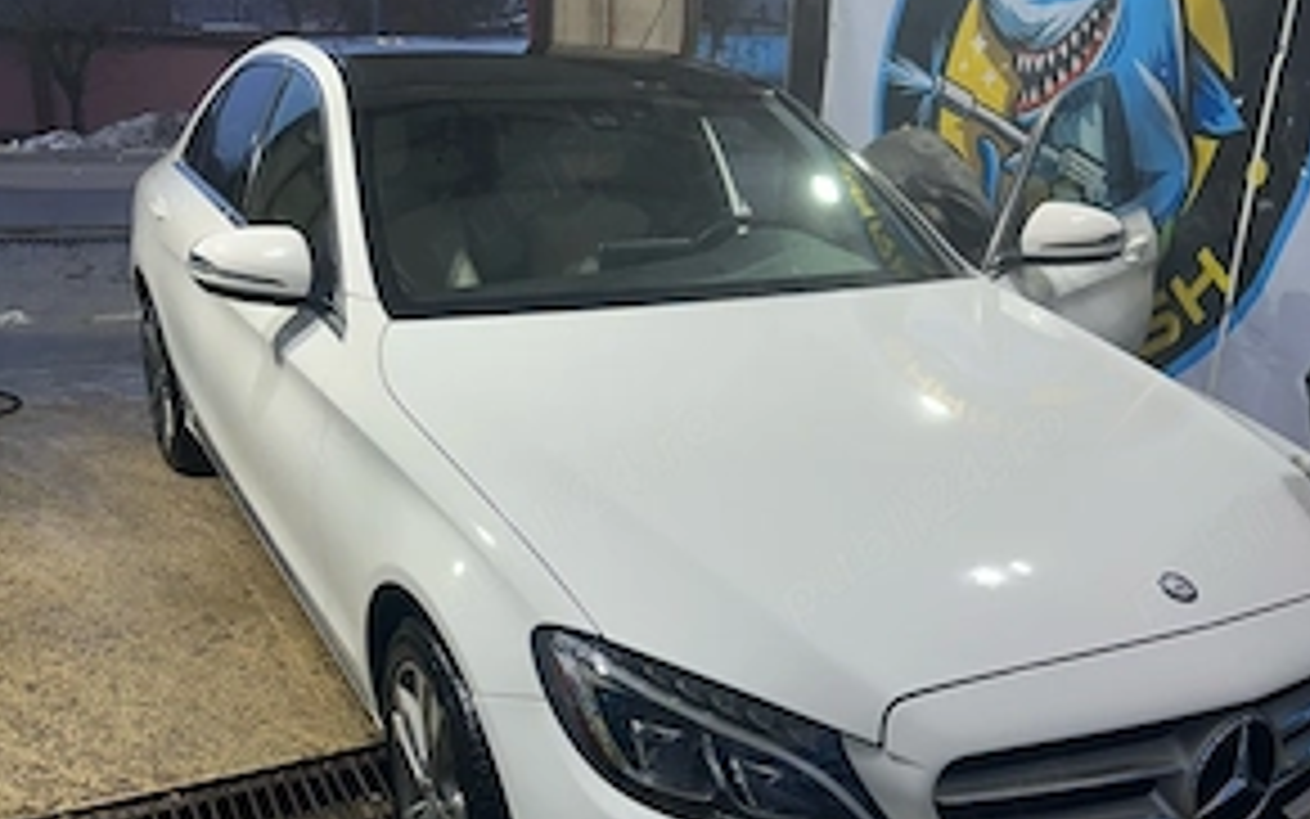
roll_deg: -4.3
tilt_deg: -20.3
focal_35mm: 35
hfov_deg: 55.3
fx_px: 1250
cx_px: 662
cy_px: 567
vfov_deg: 35.8
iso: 100
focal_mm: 6.86
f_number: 1.78
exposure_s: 1/100
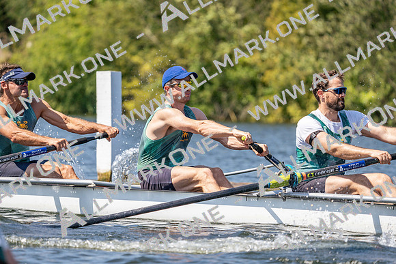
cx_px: 198
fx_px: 3818
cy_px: 132
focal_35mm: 347
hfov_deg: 5.9
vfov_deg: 4.0
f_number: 6.3
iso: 320
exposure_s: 1/2000
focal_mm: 347
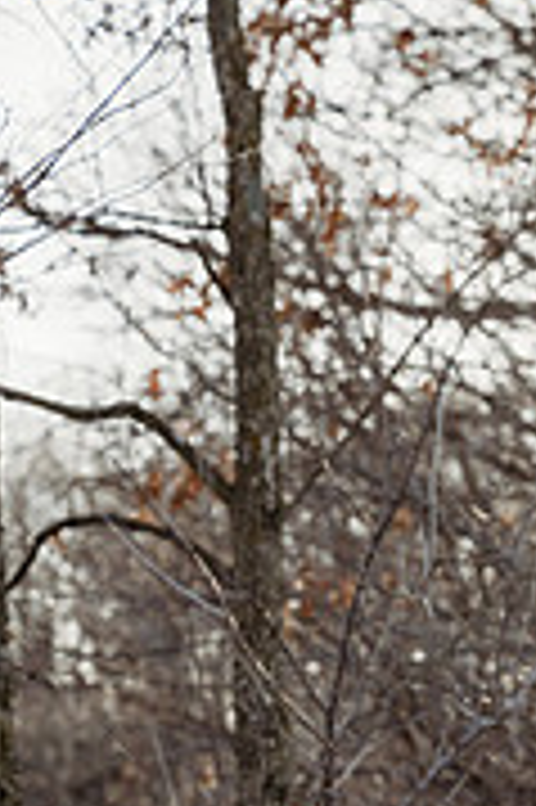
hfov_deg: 7.7
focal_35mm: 176
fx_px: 3938
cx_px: 671
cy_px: 910
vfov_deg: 11.5
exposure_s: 1/500
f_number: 5.6
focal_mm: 70
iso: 320
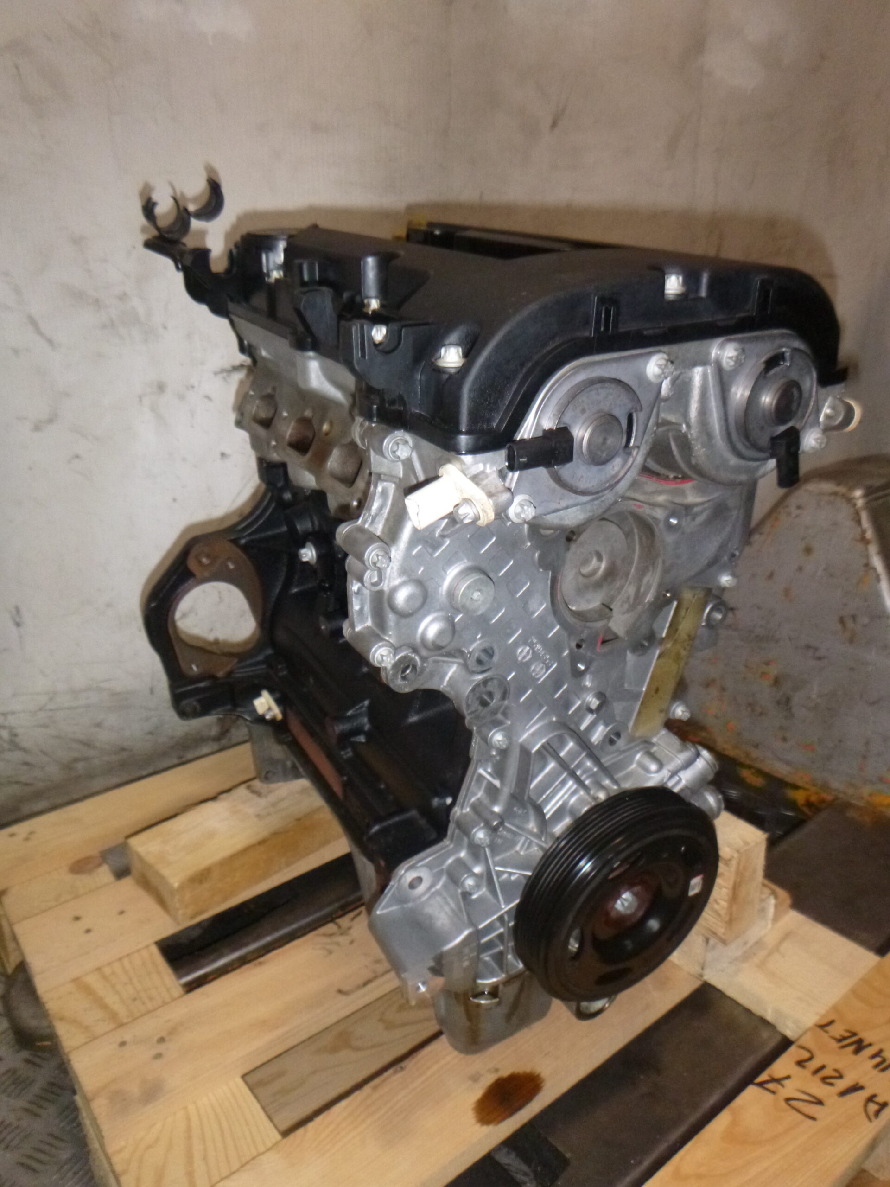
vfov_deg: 69.4
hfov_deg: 54.9
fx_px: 857
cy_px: 594
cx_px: 445
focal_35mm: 25
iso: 400
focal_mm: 4.5
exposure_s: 1/125
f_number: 3.9
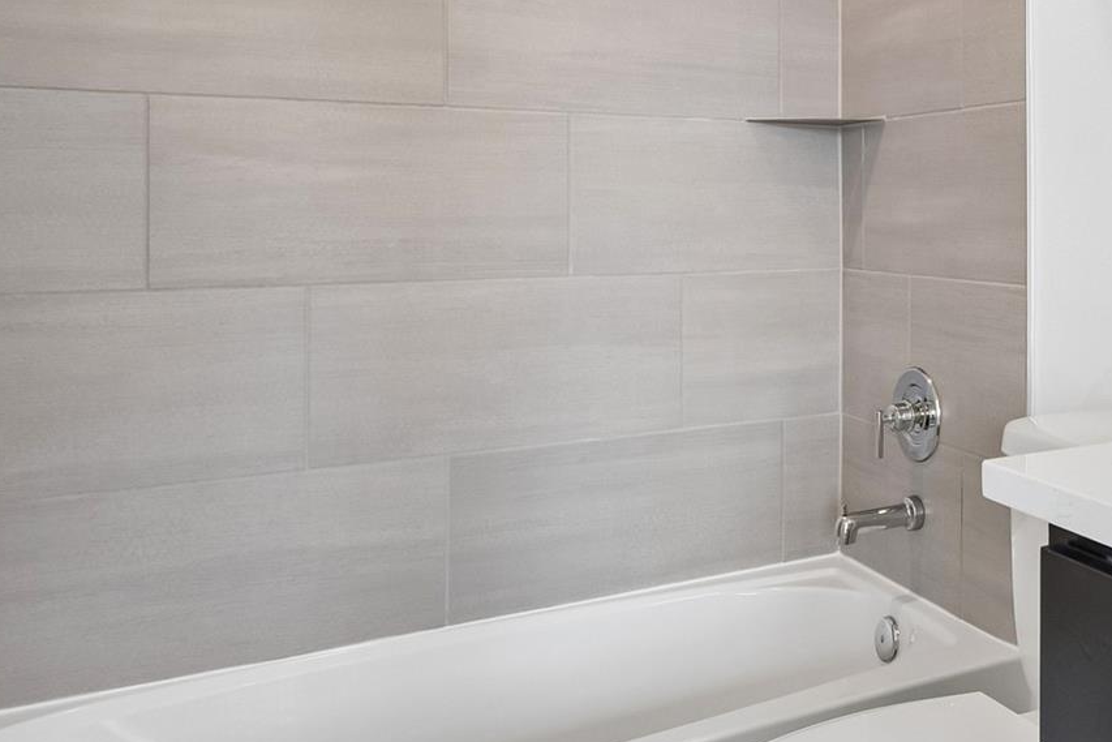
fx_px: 1112
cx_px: 1090
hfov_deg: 45.6
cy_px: 178
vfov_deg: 36.0
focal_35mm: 36
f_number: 8
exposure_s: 1/20
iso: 400
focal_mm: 10
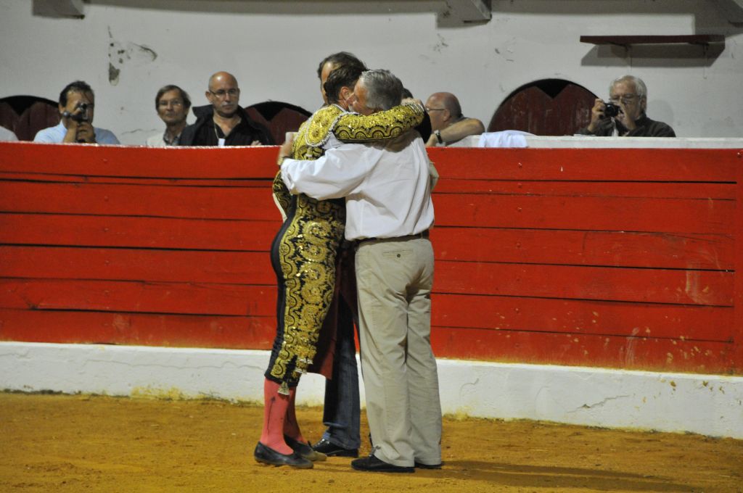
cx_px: 372
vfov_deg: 6.8
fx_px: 4174
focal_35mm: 202
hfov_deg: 10.2
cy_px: 246
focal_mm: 135
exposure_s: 1/90
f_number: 5.6
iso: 1600
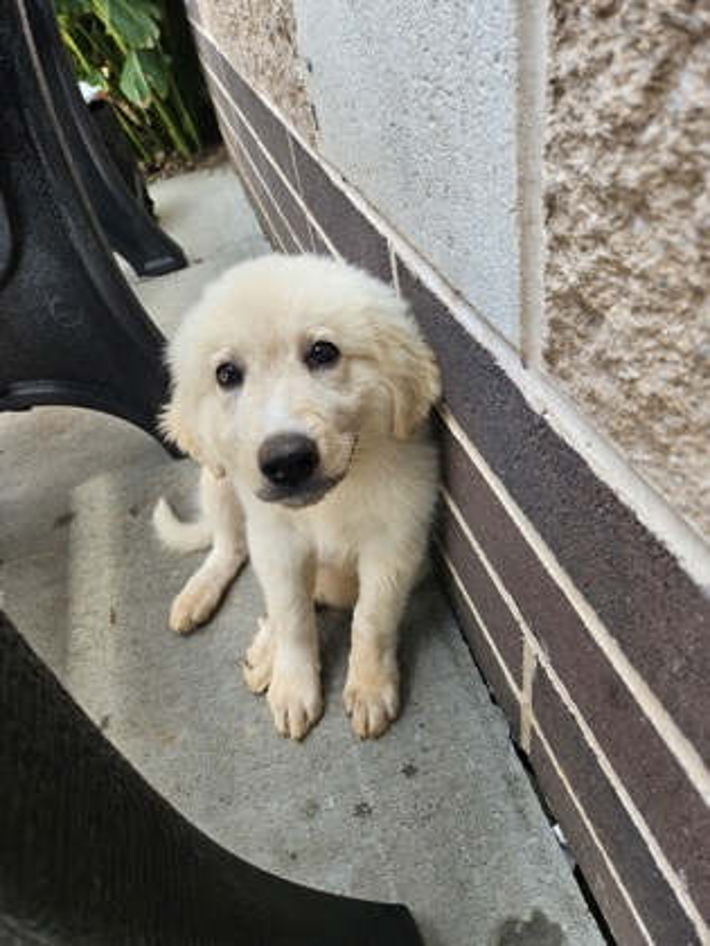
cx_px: 355
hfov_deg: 58.9
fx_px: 629
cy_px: 473
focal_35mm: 23
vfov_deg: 73.9
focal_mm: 5.4
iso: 25
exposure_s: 1/258
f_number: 1.8
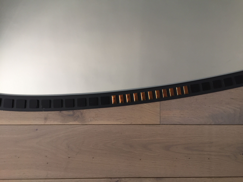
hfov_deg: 61.7
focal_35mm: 29
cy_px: 91
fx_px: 204
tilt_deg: -87.4
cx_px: 122
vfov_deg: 48.2
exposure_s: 1/33
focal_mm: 4.15
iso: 64
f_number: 2.2
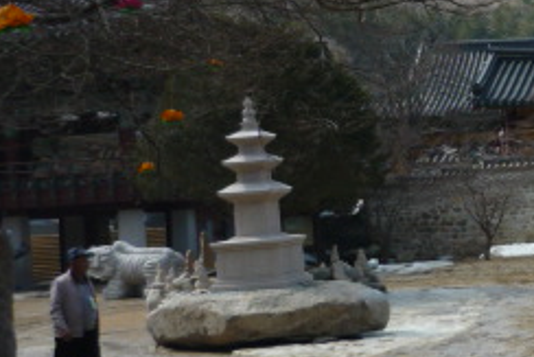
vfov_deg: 15.2
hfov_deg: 20.7
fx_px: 1336
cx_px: 681
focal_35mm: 90
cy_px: 145
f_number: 2.8
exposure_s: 1/800
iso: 100
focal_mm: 5.5
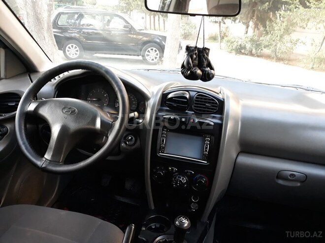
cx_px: 162
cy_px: 122
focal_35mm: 27
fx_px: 253
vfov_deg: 51.4
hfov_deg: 65.3
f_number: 1.7
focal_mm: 3.71
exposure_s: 1/33
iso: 200
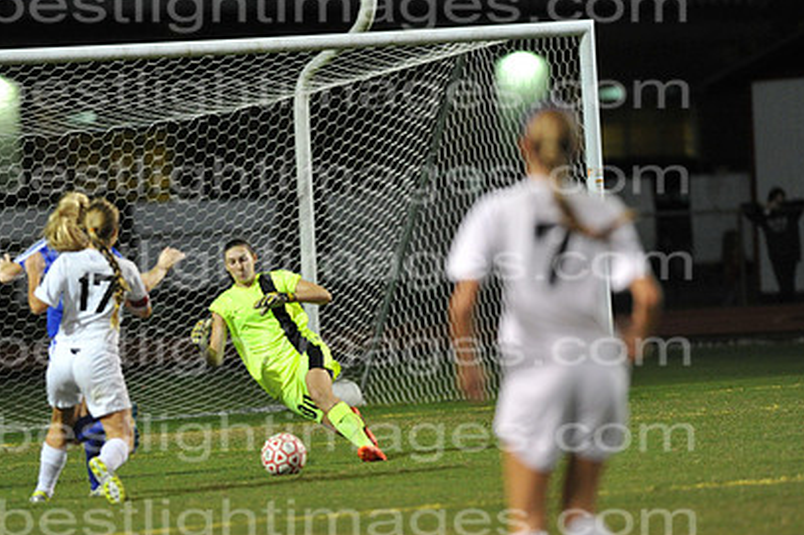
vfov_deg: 3.2
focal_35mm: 425
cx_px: 252
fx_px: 9484
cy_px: 309
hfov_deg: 4.9
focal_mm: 300
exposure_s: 1/400
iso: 5000
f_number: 3.2
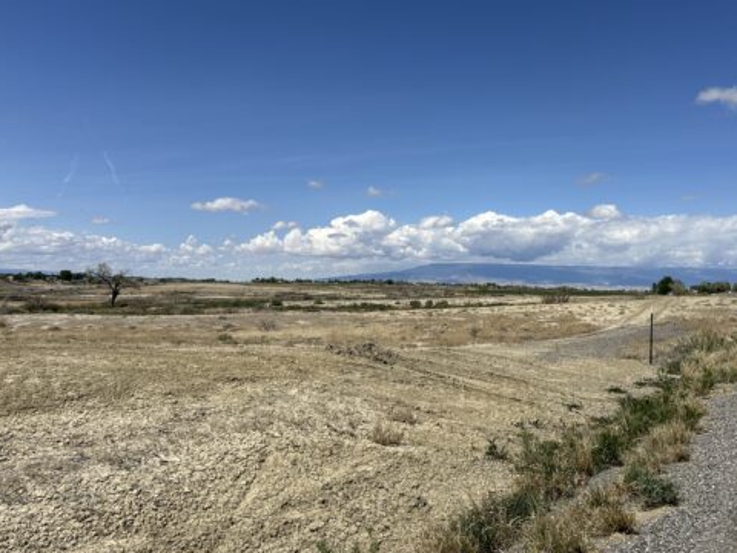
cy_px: 221
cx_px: 387
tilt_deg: +5.9
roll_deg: -0.6
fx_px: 681
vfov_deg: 43.9
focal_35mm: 32
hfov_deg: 56.8
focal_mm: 6.86
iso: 80
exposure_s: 1/9709
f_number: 1.78
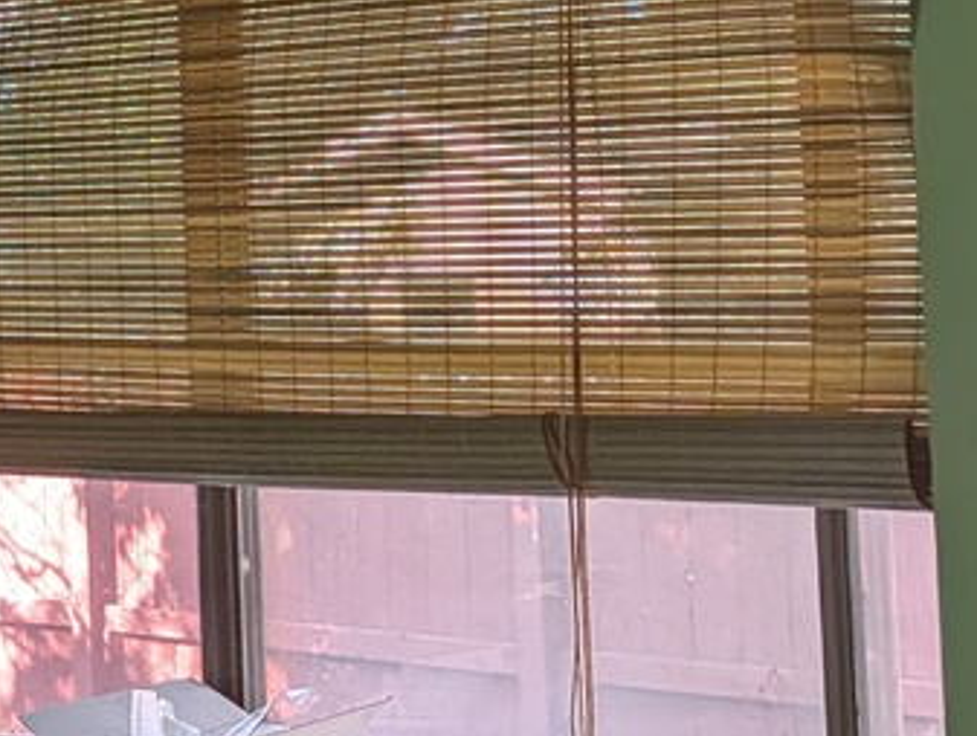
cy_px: 148
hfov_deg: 15.9
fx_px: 2884
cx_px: -855
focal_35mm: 102
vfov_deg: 14.5
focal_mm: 6.9
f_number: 1.68
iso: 399
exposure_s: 1/602
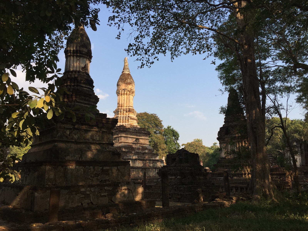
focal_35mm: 29
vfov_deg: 48.2
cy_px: 116
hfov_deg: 61.7
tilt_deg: +13.0
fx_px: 258
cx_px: 154
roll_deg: +0.0
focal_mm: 4.15
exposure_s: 1/1130
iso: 32
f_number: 2.2
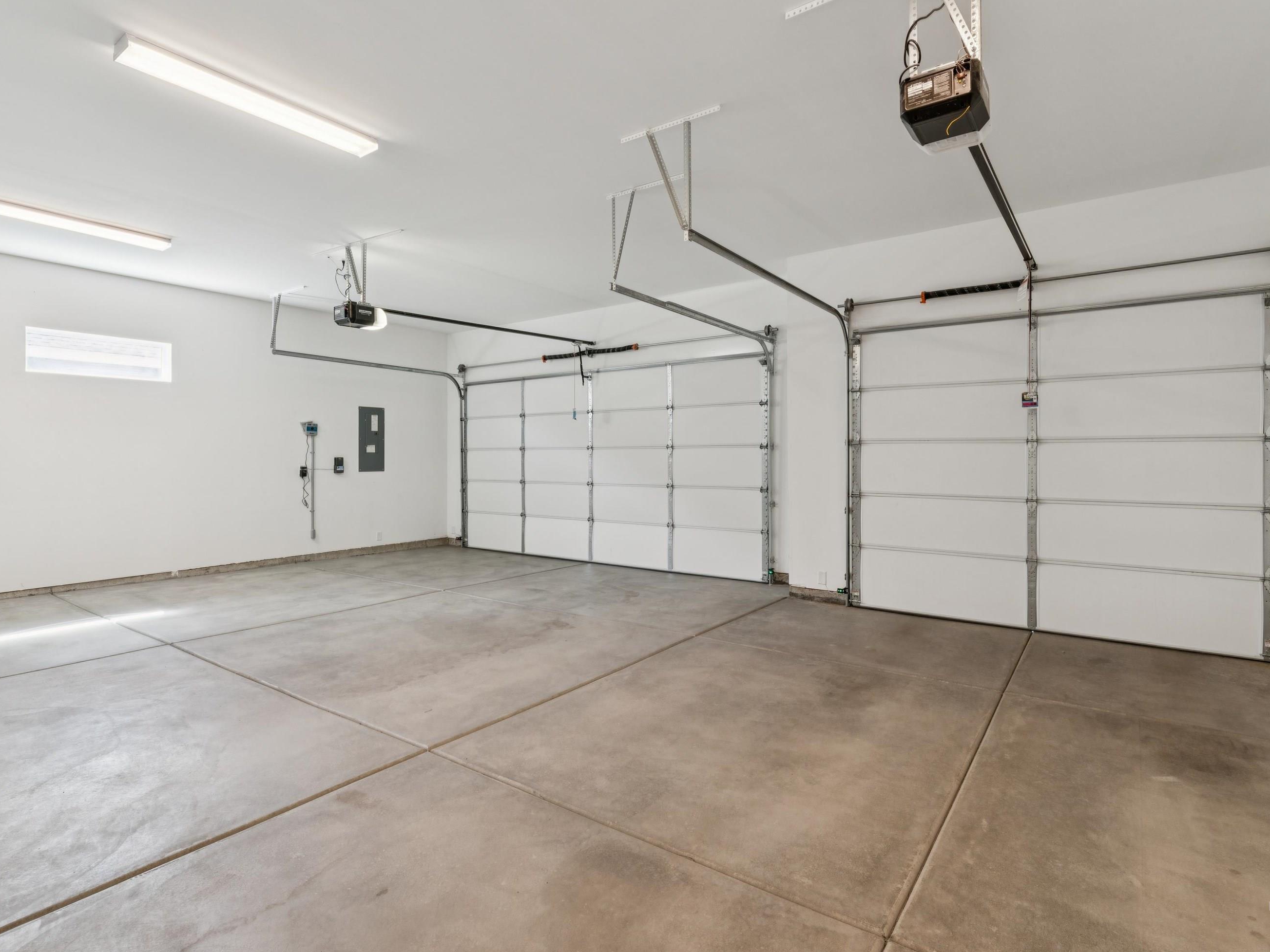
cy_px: 458
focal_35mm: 18
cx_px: 633
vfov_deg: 71.5
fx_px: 661
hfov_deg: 87.7
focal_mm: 15.9
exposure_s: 1/4
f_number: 13
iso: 400
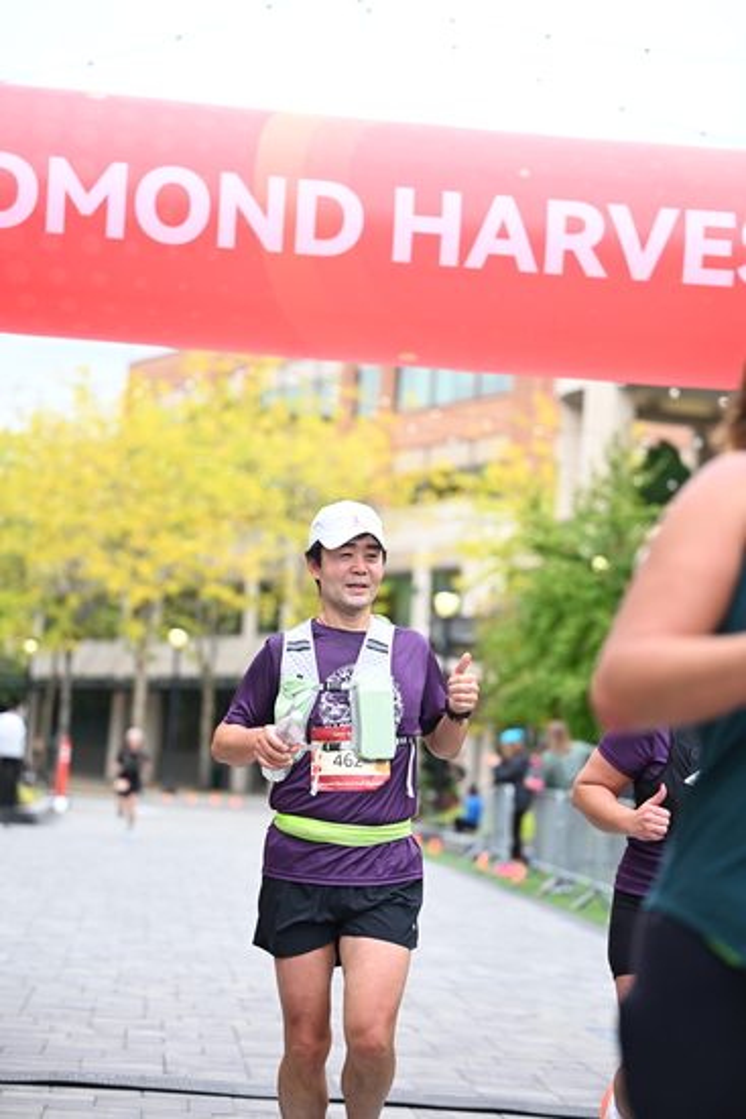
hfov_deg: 15.4
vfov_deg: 22.9
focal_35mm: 89
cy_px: 560
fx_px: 2764
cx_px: 373
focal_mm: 89
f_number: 2.8
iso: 640
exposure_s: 1/1600
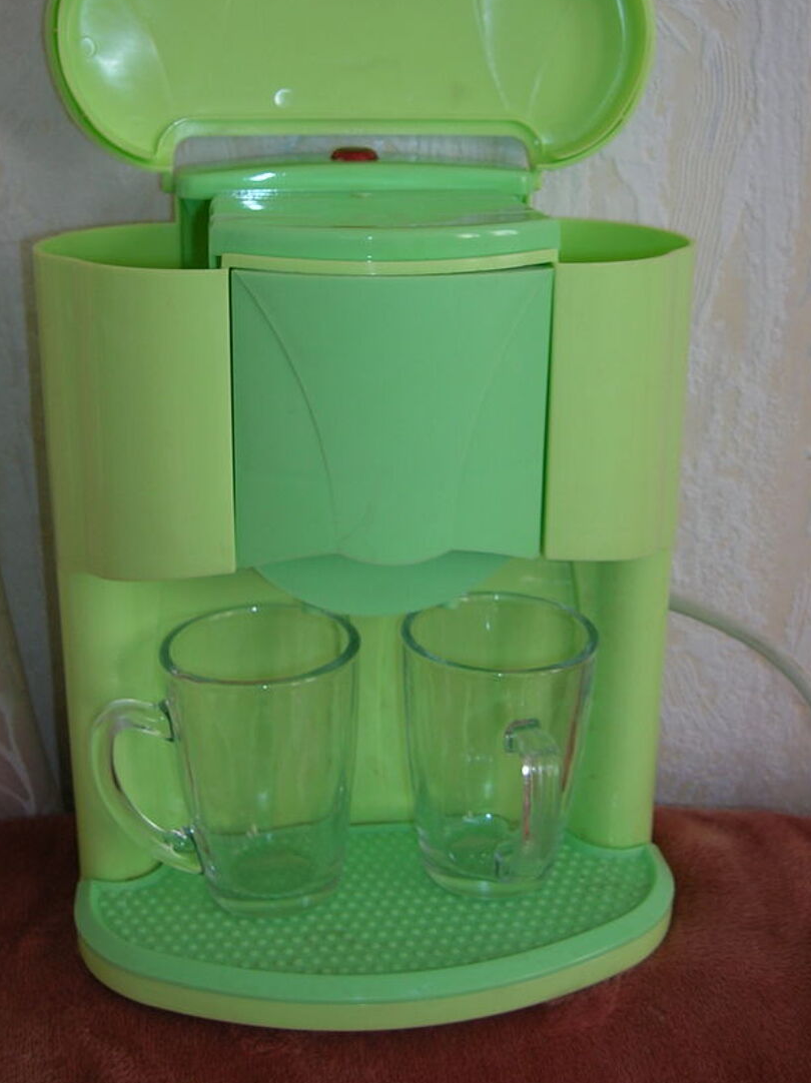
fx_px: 1314
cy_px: 422
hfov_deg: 34.3
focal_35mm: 42
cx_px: 401
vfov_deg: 44.5
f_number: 2.9
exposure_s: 1/30
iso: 50
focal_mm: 5.7
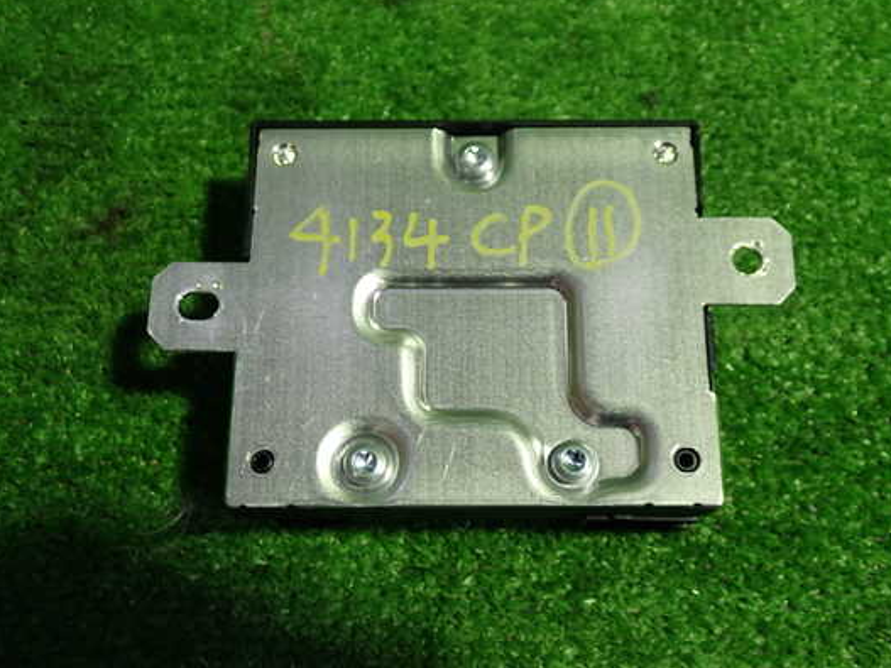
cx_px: 499
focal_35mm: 41
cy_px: 331
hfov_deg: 45.7
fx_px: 1055
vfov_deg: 35.1
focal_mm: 6.37
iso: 200
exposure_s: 1/40
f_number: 2.5
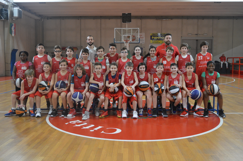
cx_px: 122
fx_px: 233
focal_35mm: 34
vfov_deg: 38.3
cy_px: 80
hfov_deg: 55.1
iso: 1400
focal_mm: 23
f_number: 4
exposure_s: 1/80
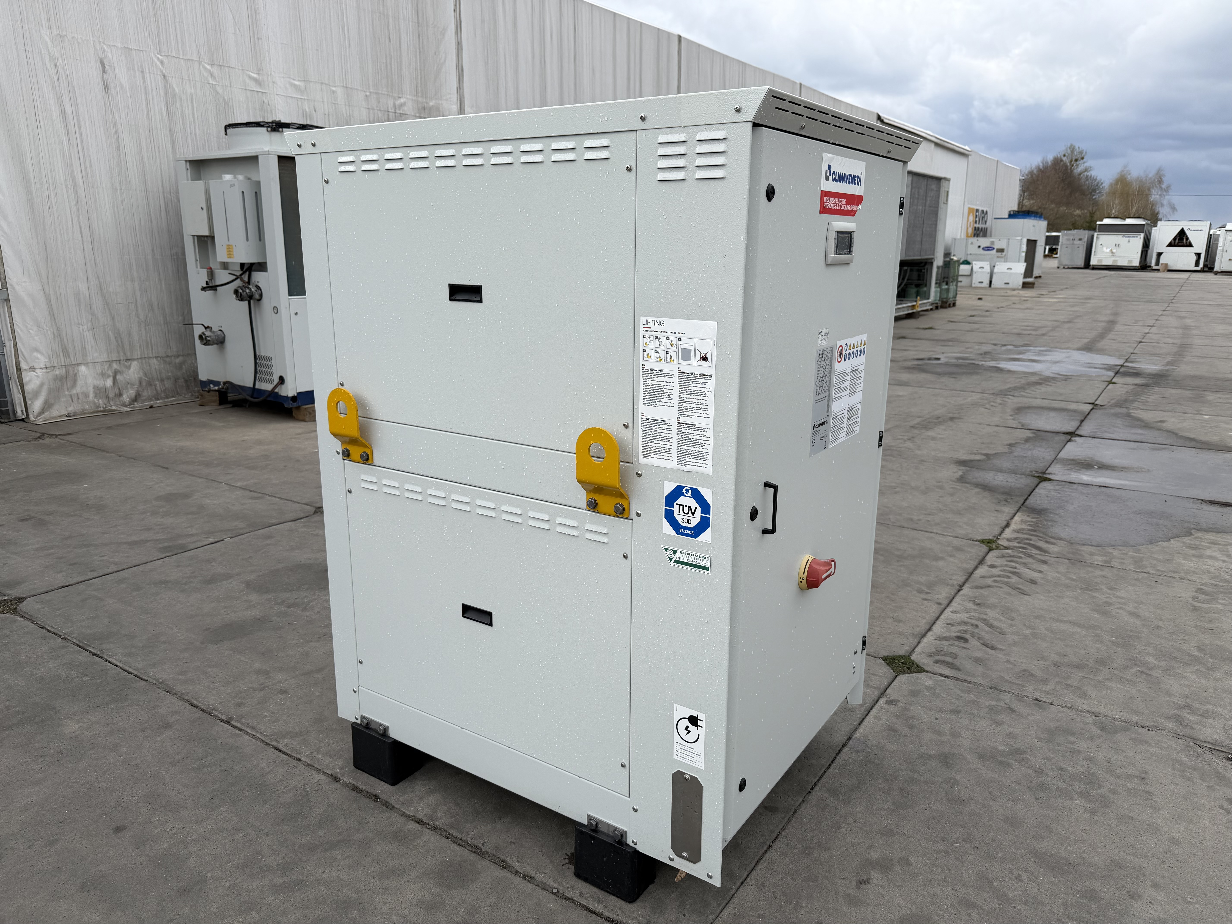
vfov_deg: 56.8
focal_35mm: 24
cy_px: 462
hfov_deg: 71.6
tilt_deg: -14.3
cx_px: 616
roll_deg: +0.2
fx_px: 854
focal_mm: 6.76
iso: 80
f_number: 1.78
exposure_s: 1/1855
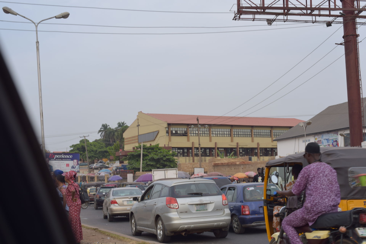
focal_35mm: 52
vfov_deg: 25.8
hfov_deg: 37.9
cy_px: 122
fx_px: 534
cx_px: 183
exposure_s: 1/250
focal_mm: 35
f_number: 5
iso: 100
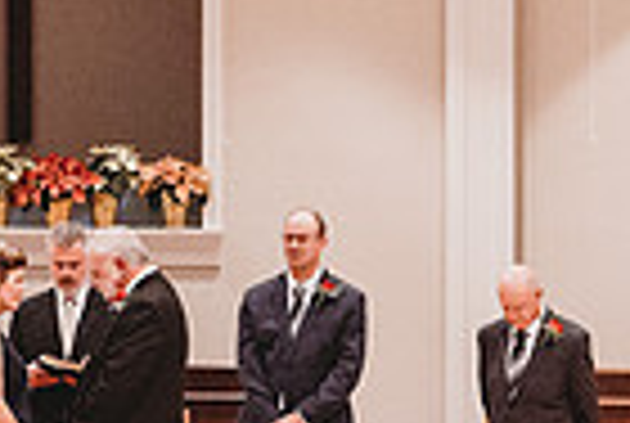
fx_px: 3332
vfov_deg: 7.3
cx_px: 32
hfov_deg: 10.7
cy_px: 146
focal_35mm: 190
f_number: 4
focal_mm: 46
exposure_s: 1/200
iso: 5000
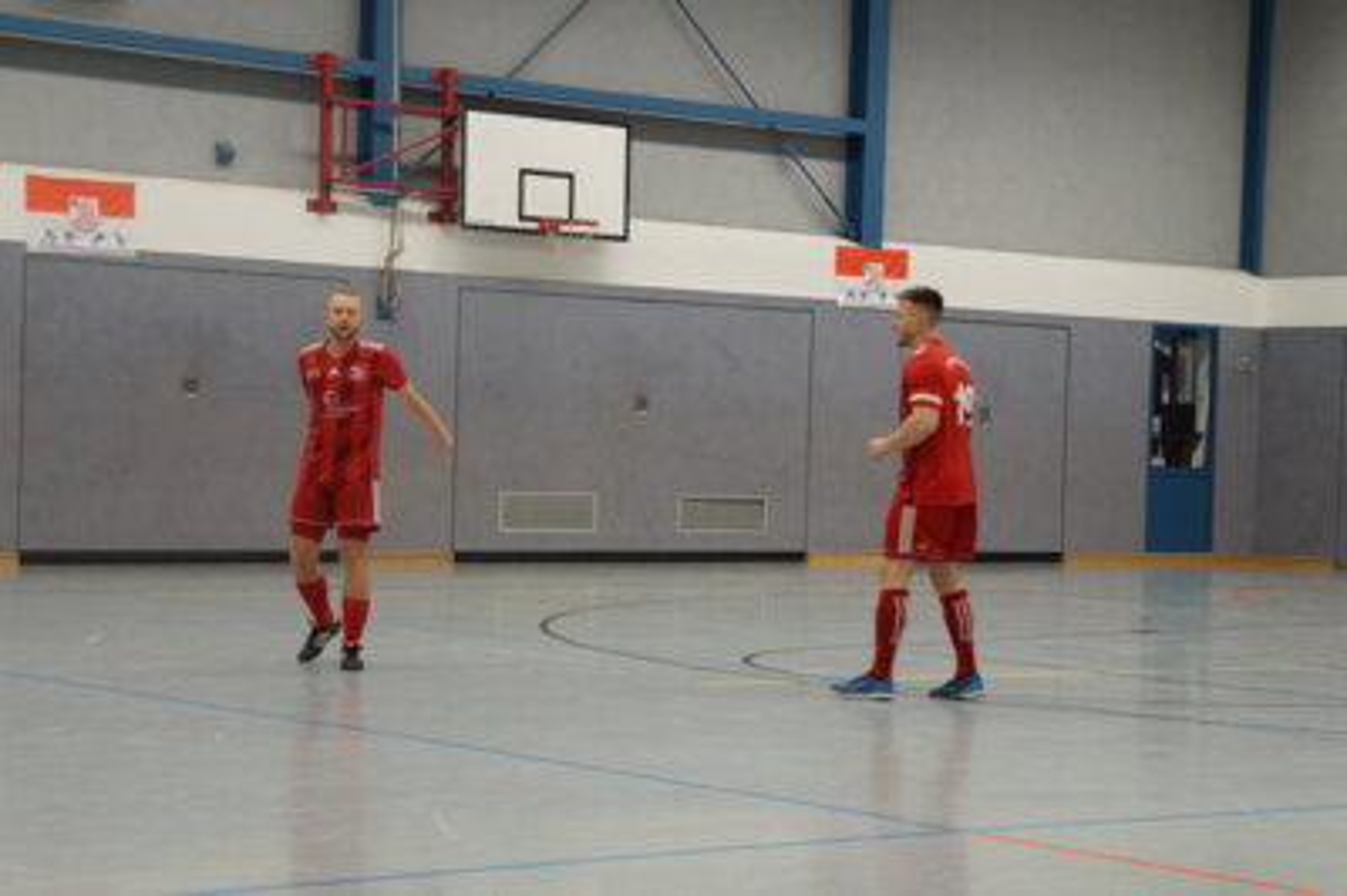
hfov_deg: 24.6
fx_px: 3084
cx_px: 674
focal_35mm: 82
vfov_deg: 16.5
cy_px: 448
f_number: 5.6
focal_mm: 55
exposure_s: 1/100
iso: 1250
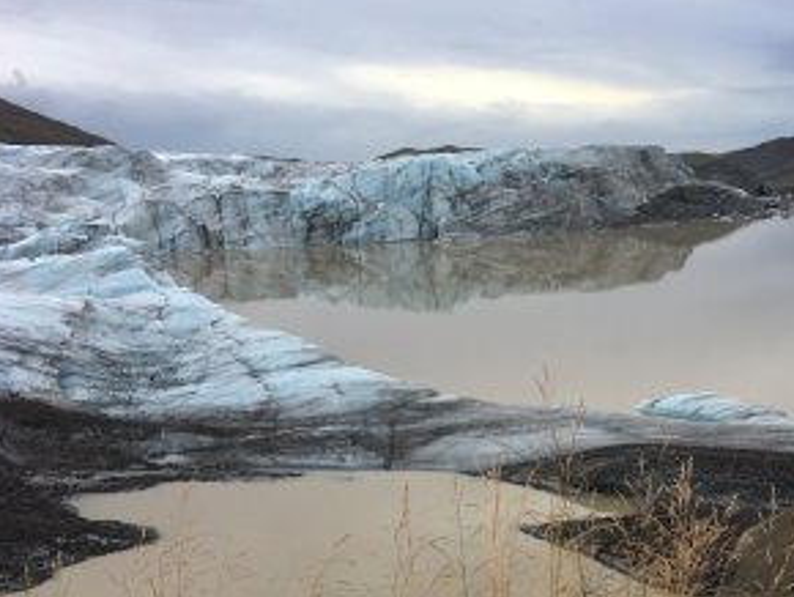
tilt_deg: -12.7
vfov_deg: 34.2
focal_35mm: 42
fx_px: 964
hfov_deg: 43.9
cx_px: 548
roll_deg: +0.1
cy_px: 374
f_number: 2.2
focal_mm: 4.15
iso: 25
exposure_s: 1/481
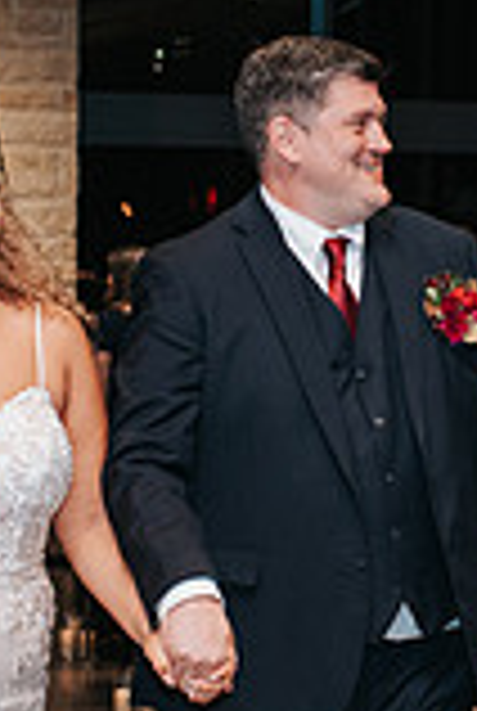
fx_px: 2948
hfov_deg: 9.2
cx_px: 310
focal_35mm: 149
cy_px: 423
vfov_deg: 13.7
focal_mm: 35
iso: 1000
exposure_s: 1/200
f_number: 2.8
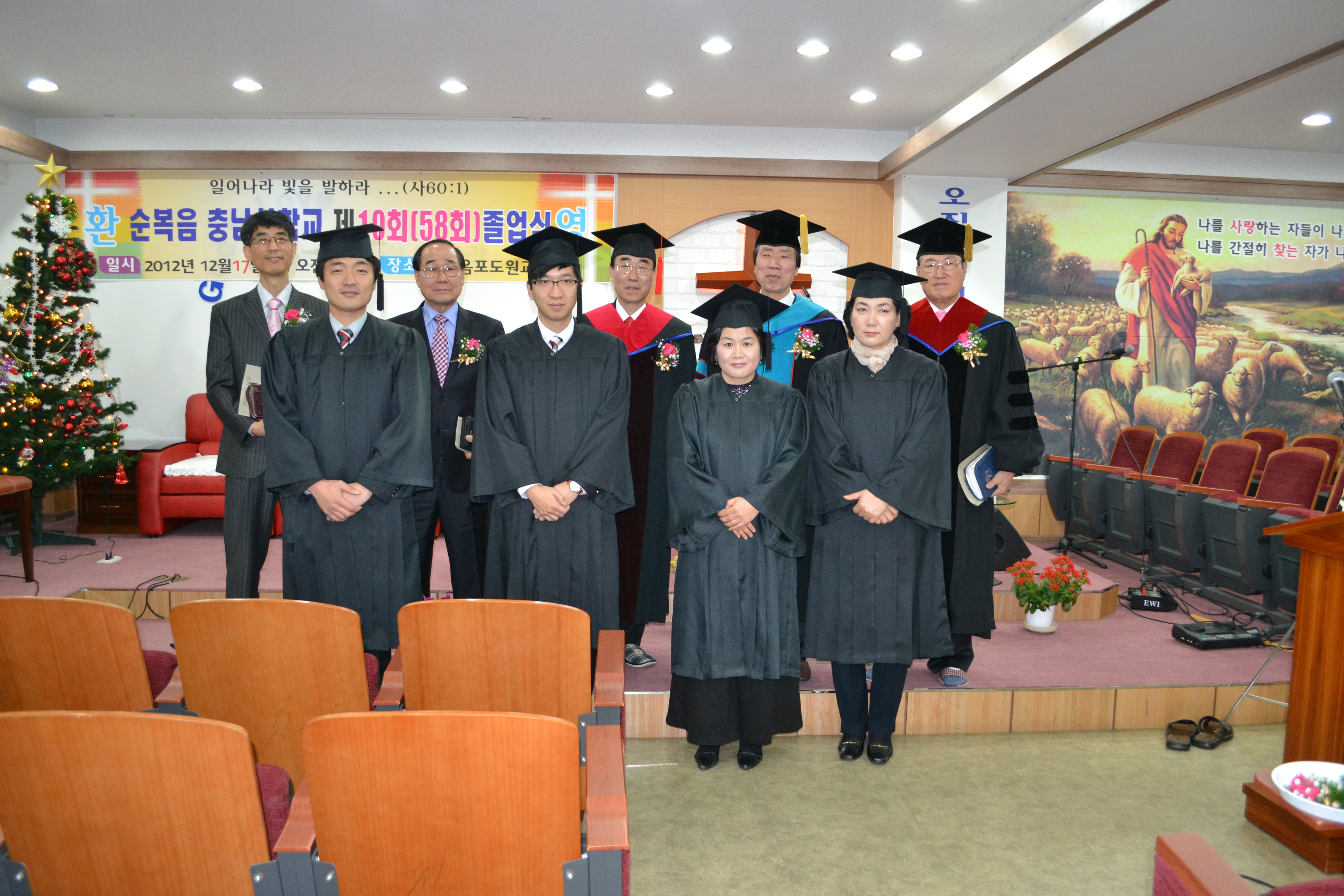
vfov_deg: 47.9
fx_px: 1008
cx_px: 672
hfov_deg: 67.4
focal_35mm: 27
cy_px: 448
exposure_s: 1/60
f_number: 3.5
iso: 1250
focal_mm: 18
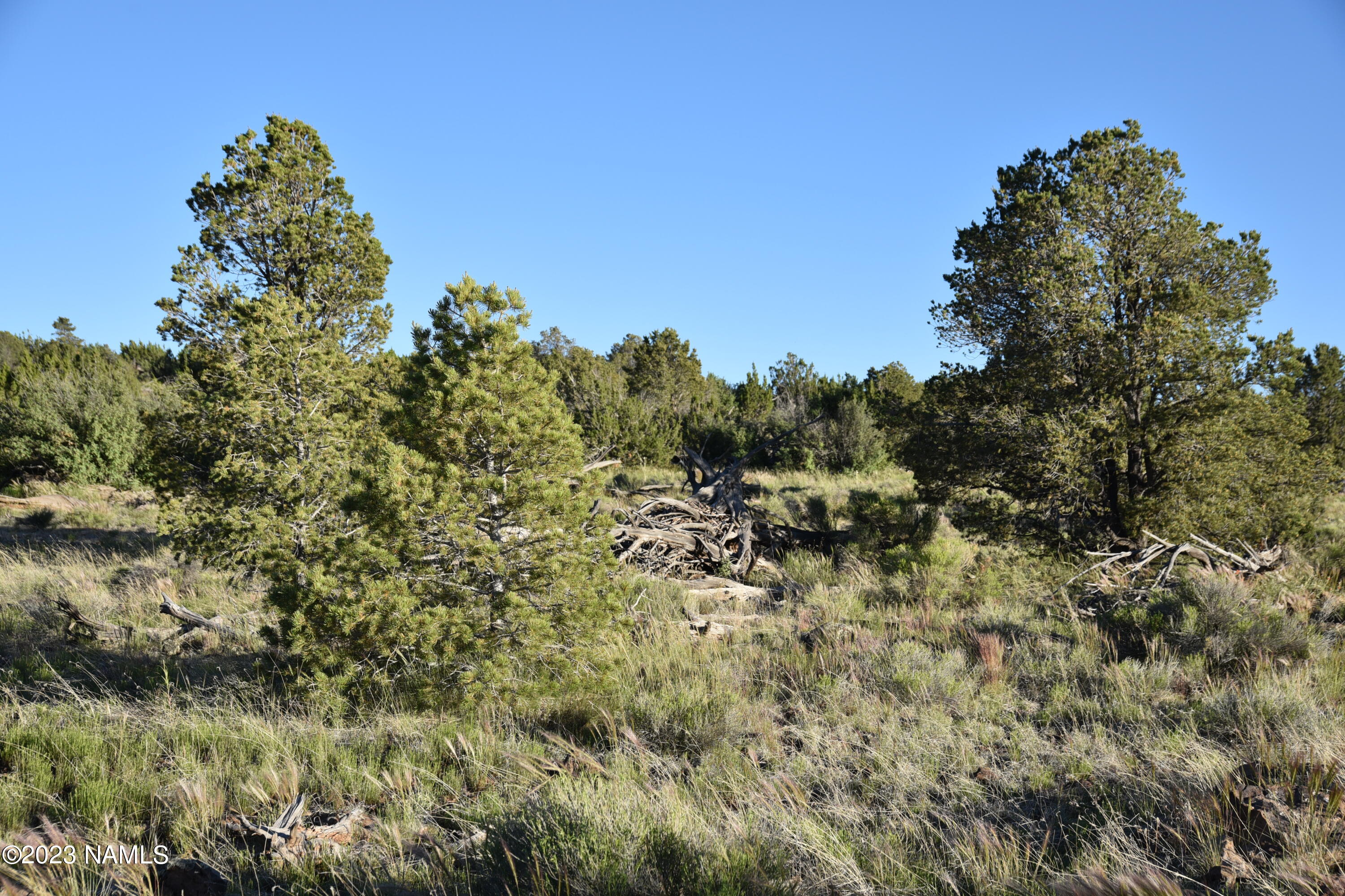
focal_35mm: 52
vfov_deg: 26.0
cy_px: 448
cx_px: 672
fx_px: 1943
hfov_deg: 38.2
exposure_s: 1/250
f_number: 8
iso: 200
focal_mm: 52
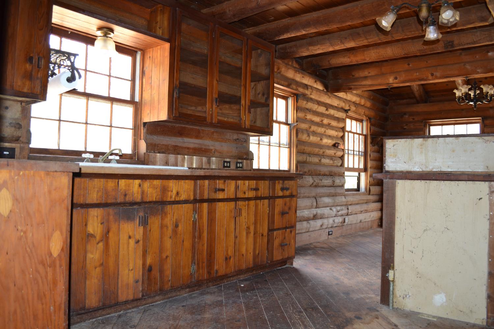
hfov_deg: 67.4
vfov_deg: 47.9
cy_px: 164
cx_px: 247
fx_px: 370
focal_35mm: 27
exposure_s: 1/60
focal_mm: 18
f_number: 3.5
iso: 400
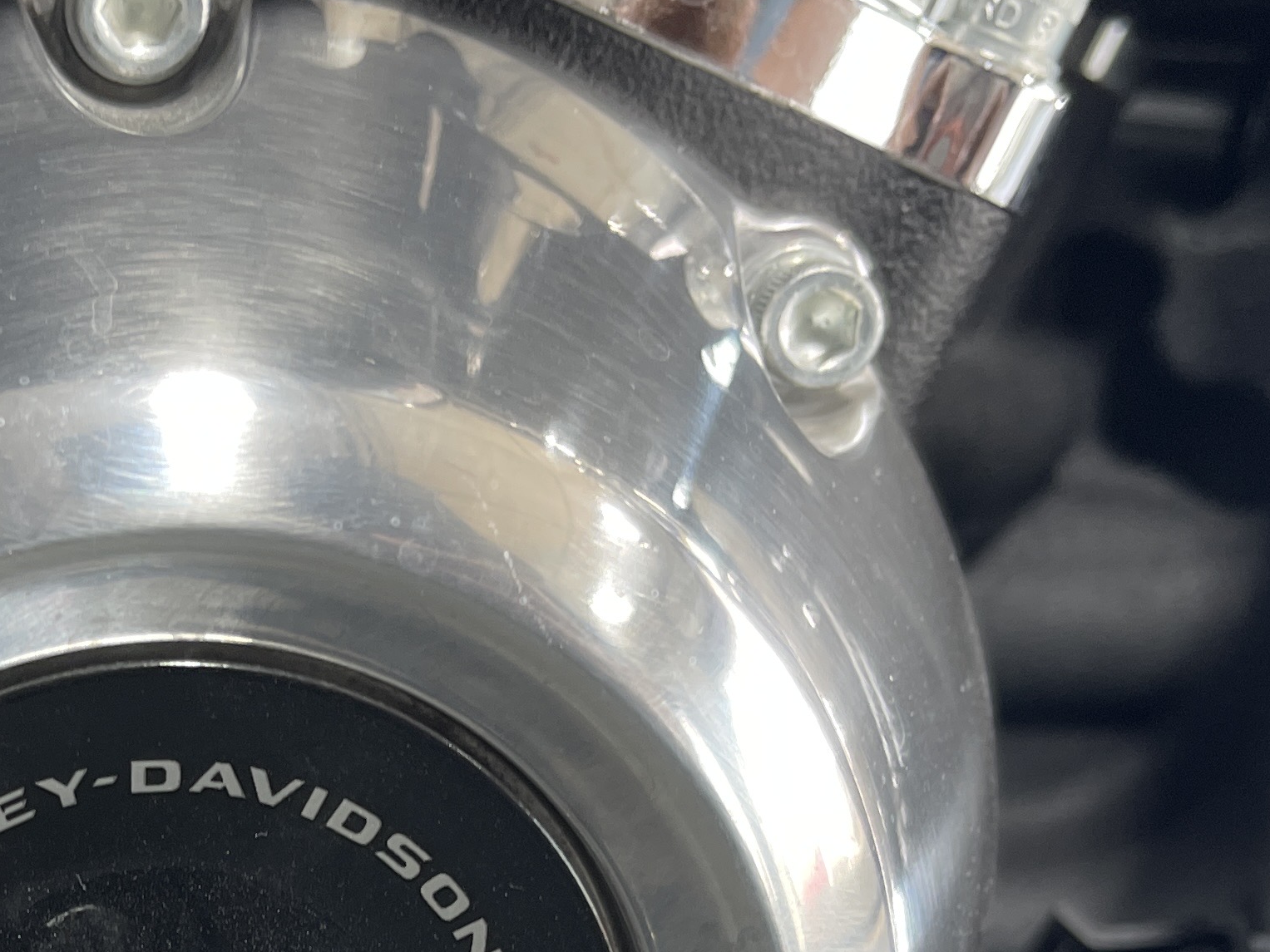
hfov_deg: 28.3
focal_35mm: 66
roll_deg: -0.5
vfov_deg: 21.3
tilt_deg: -31.1
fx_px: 2421
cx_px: 128
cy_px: 1002
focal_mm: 5.1
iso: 80
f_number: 1.6
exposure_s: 1/100
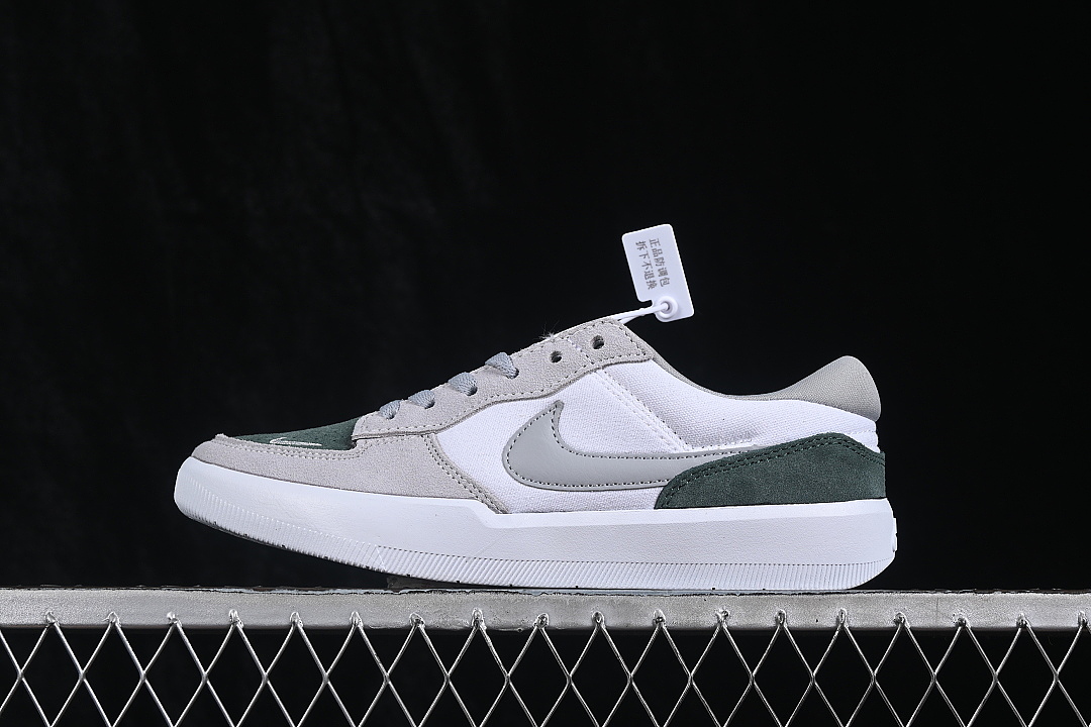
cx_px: 546
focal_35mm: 75
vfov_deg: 18.2
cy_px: 364
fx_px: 2273
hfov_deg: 27.0
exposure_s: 1/80
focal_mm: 50
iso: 160
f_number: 8
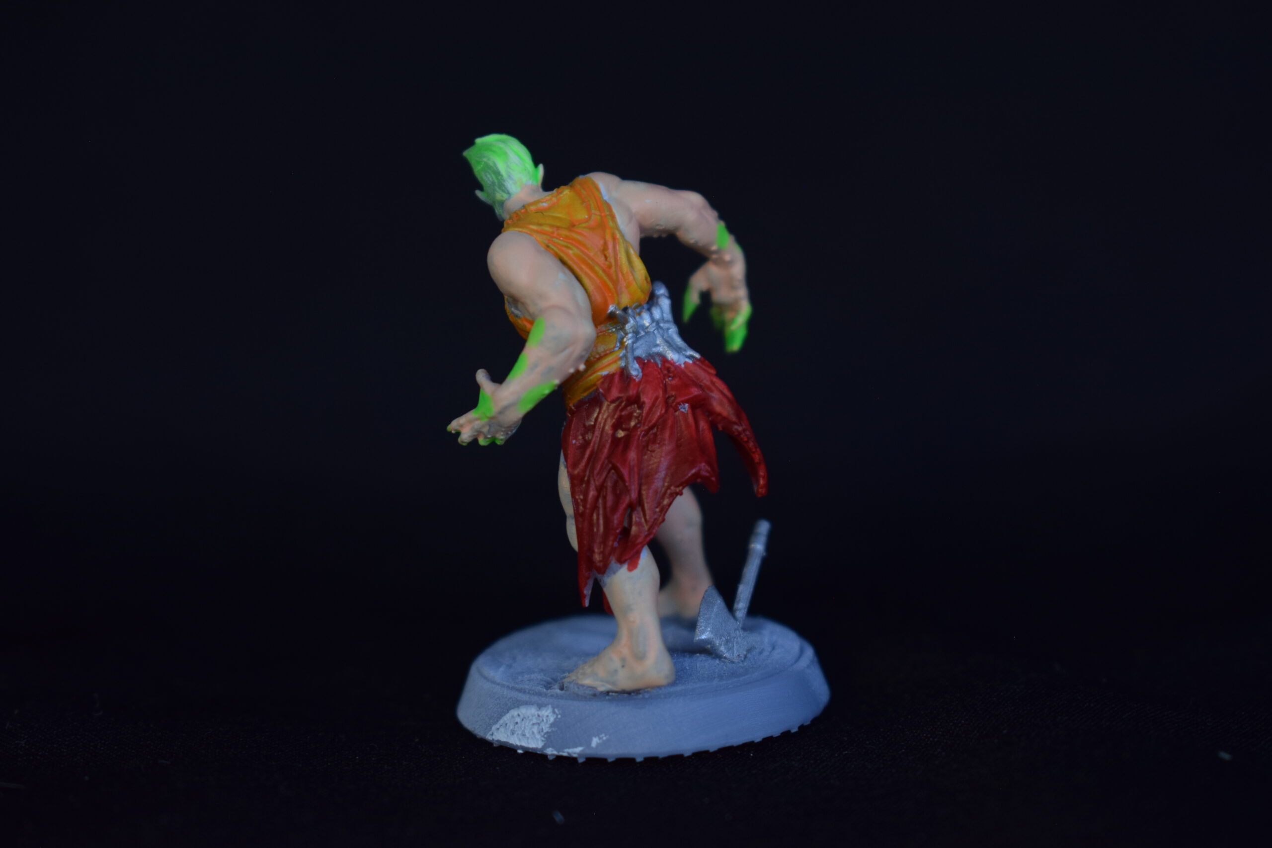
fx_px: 2915
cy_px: 424
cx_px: 636
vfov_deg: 16.6
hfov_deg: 24.6
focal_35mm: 82
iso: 400
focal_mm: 55
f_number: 5.6
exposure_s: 1/30
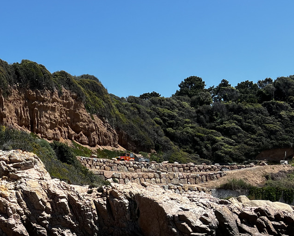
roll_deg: +0.0
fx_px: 557
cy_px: 244
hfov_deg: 27.9
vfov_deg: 22.8
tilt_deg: -4.8
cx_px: 2
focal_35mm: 64
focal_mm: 5.7
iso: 50
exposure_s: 1/3704
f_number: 1.5
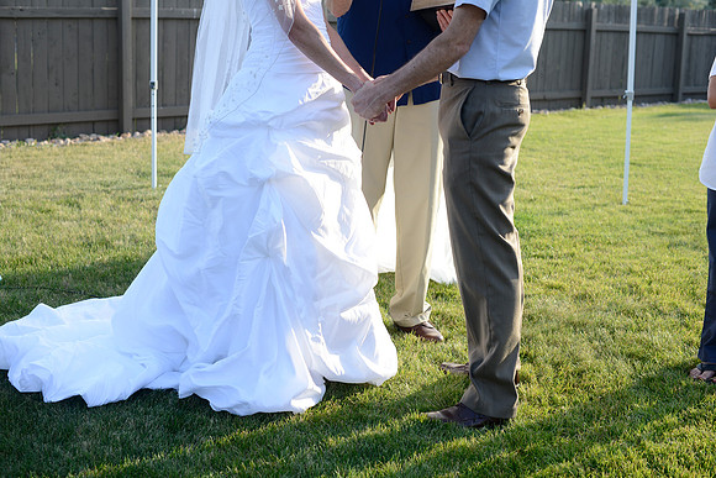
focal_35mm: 50
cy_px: 239
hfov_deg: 39.6
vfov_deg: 27.0
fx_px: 995
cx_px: 358
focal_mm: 50
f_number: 4.5
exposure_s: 1/250
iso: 200
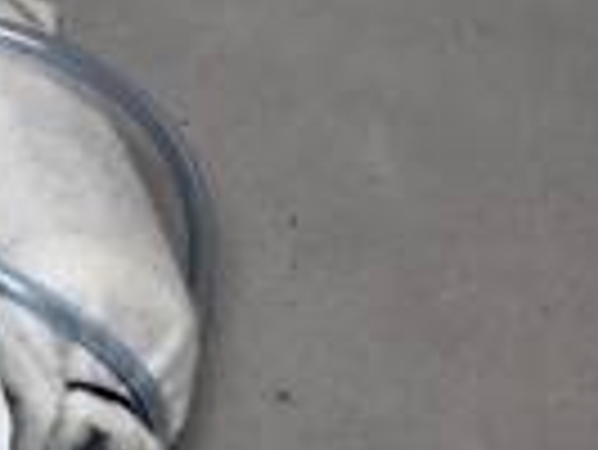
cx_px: -710
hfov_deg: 12.3
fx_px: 2334
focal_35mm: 135
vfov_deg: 10.9
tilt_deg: -48.0
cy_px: -18
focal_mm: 4
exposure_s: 1/33
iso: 25
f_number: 1.8
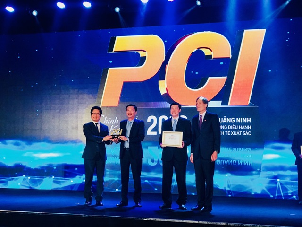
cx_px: 151
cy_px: 114
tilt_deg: +5.0
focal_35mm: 57
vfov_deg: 25.7
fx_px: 497
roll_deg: -1.9
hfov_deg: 33.8
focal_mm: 6.6
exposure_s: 1/50
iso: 125
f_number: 2.8
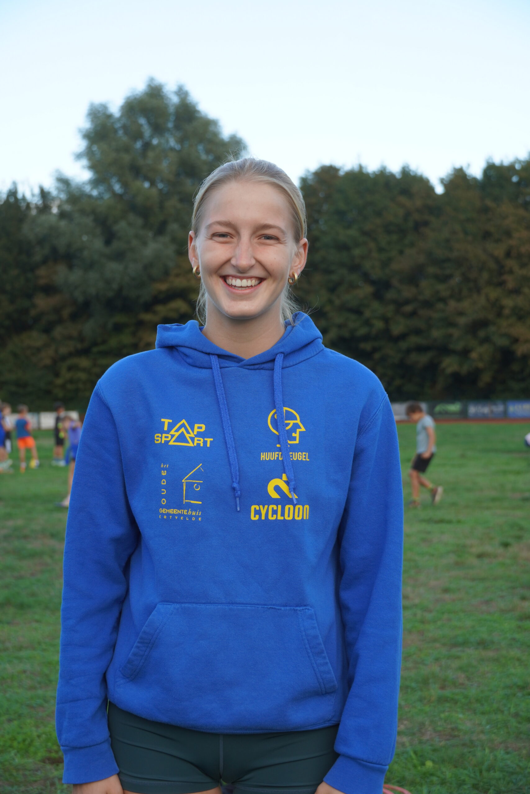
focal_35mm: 63
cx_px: 265
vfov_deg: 31.9
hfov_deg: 21.6
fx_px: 1391
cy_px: 397
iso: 200
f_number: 5
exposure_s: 1/160
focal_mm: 42
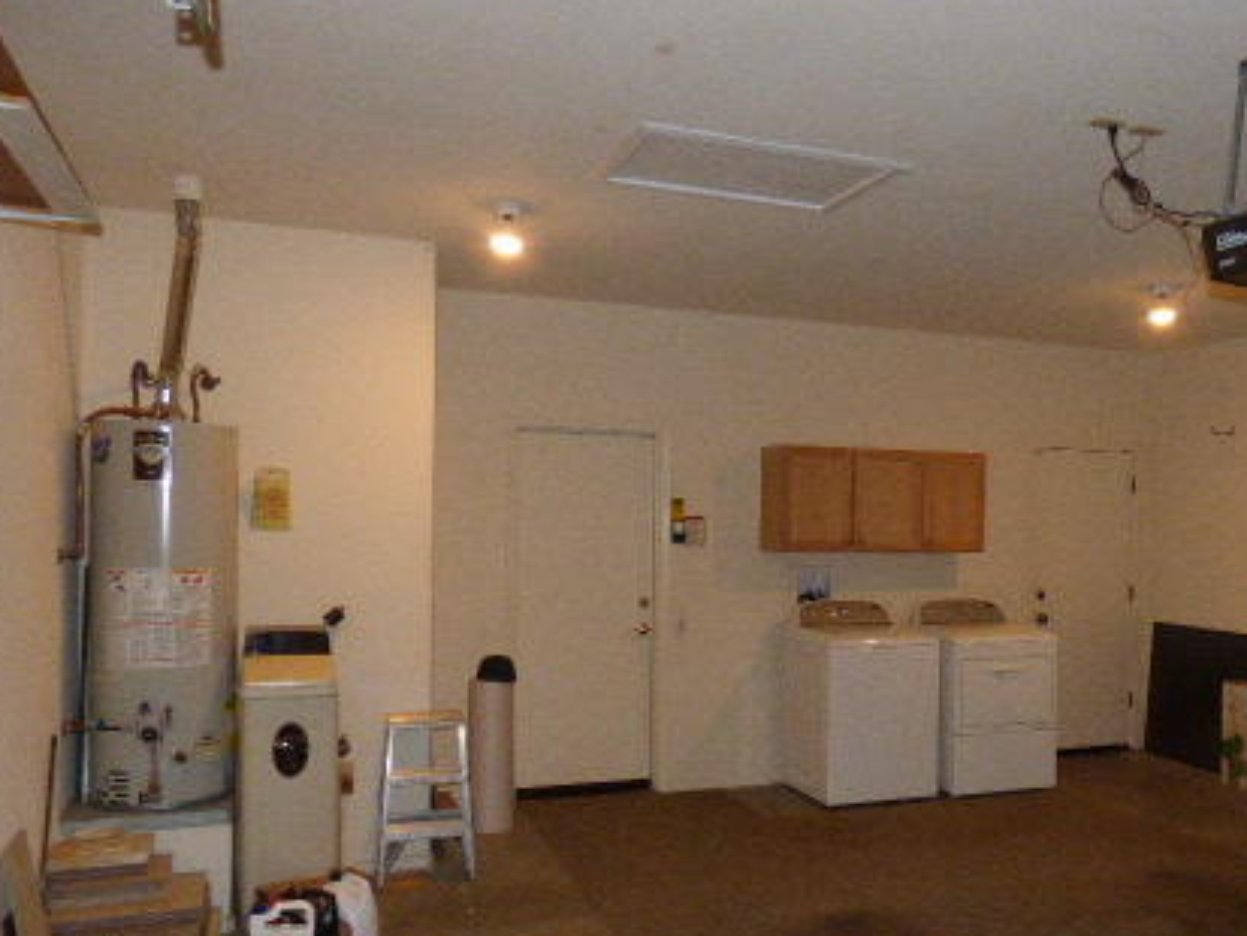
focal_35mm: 31
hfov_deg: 57.4
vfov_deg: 45.3
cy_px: 543
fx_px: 1117
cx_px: 800
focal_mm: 3.58
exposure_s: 1/125
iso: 800
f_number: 2.8
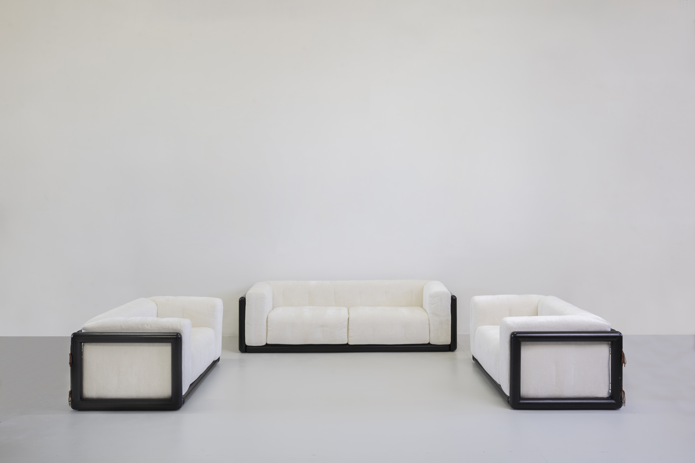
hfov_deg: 59.7
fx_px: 606
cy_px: 232
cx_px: 348
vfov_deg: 41.8
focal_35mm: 31
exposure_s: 1/4
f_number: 13
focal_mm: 31.4
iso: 400
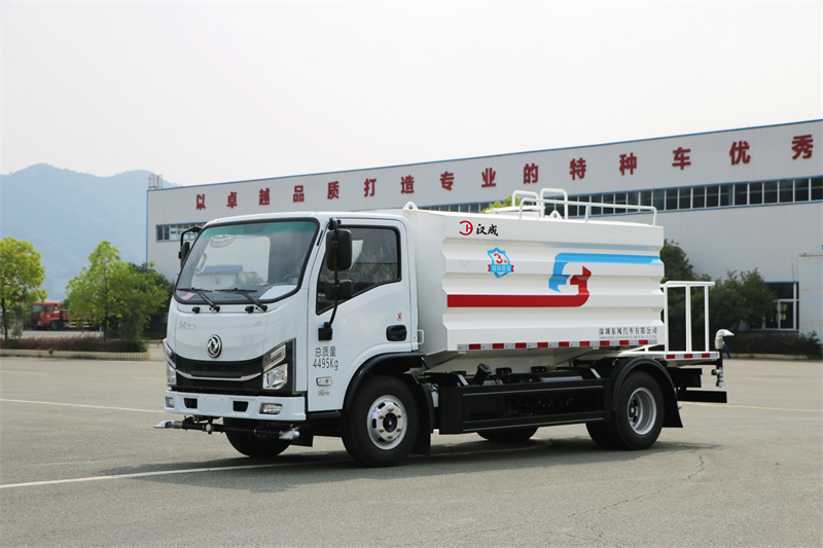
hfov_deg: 50.7
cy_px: 274
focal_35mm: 38
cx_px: 412
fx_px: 868
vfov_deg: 35.0
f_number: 3.2
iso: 100
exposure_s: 1/1000
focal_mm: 38
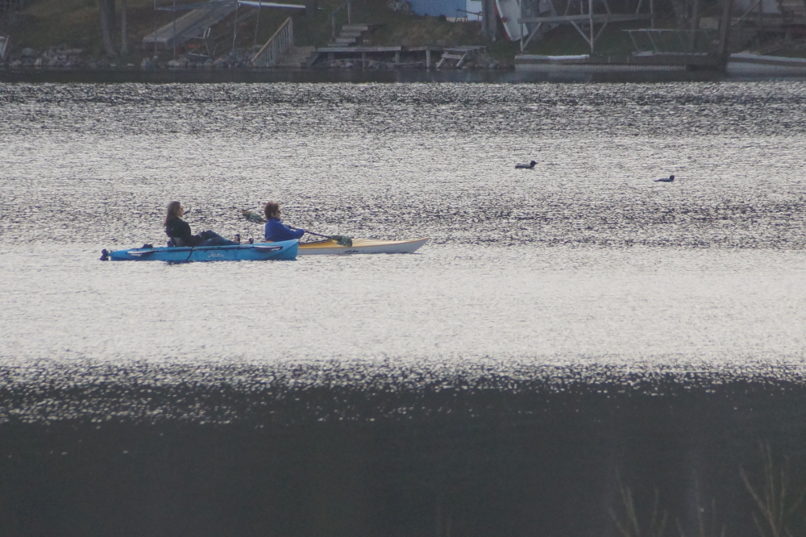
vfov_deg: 3.7
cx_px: 403
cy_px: 268
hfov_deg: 5.5
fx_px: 8393
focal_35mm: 375
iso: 640
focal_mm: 250
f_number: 6.3
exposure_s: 1/400
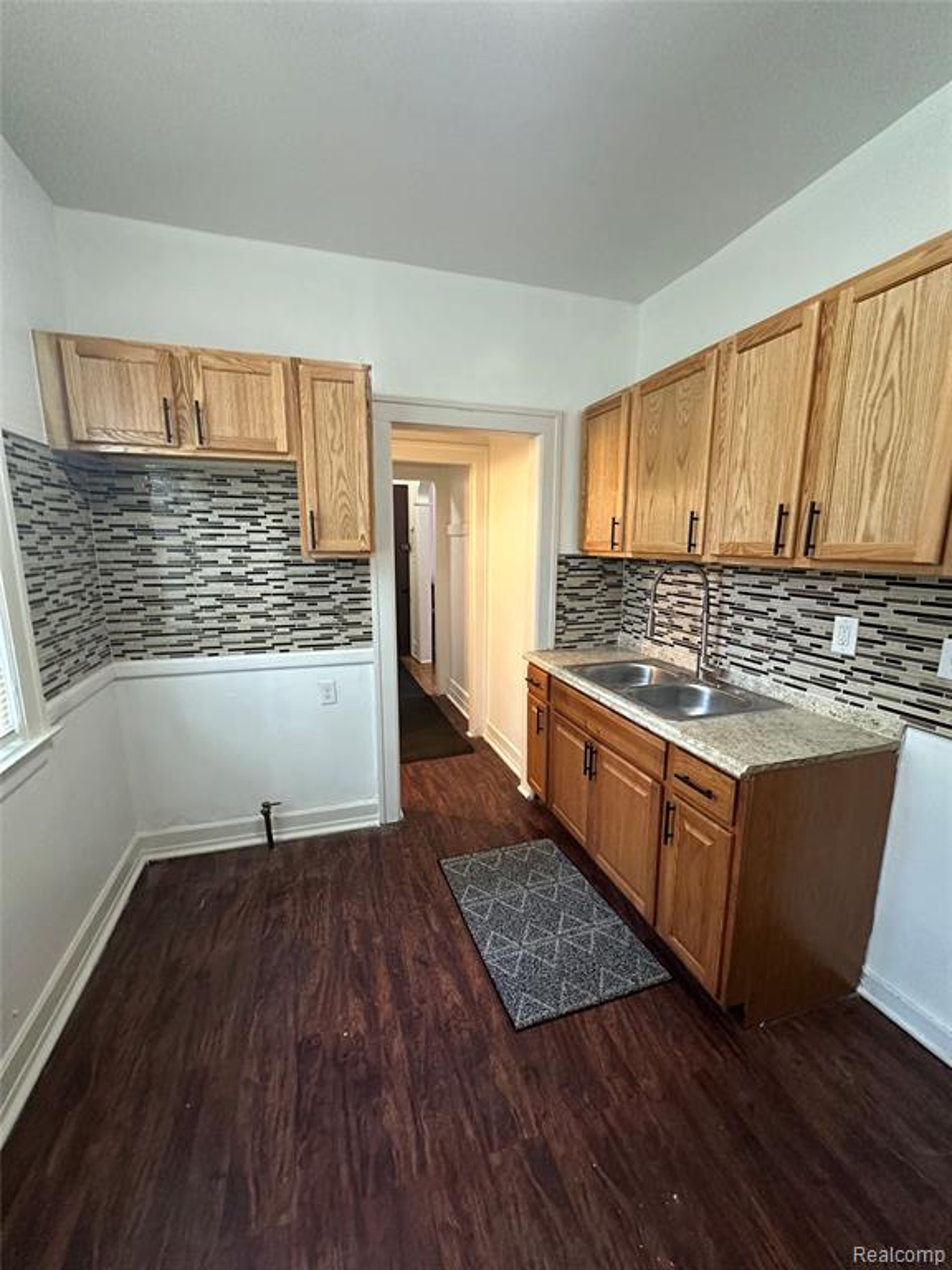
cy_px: 635
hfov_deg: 85.7
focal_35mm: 14
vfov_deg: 102.1
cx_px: 476
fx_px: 513
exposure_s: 1/60
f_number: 2.2
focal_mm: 2.22
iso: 640
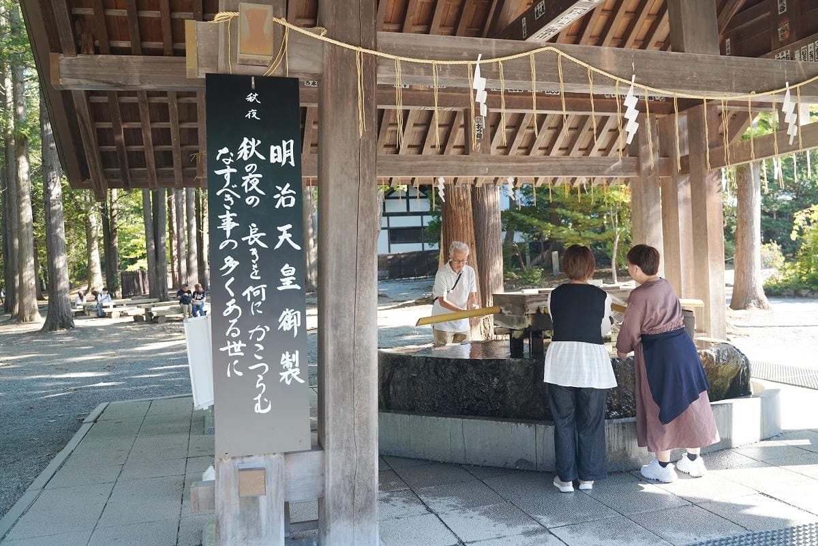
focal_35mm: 30
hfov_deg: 61.9
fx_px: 682
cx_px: 409
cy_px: 273
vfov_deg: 43.6
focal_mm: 30
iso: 800
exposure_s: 1/160
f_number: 4
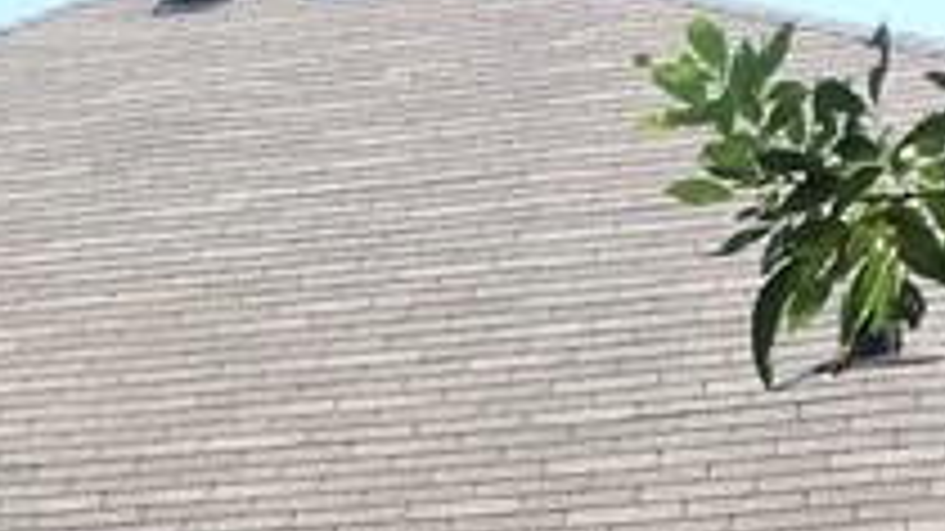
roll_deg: -0.2
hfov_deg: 13.5
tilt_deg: +3.5
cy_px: 1318
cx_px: -243
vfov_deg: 7.3
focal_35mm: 154
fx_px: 3858
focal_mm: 4.15
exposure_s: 1/458
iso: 25
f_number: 2.2
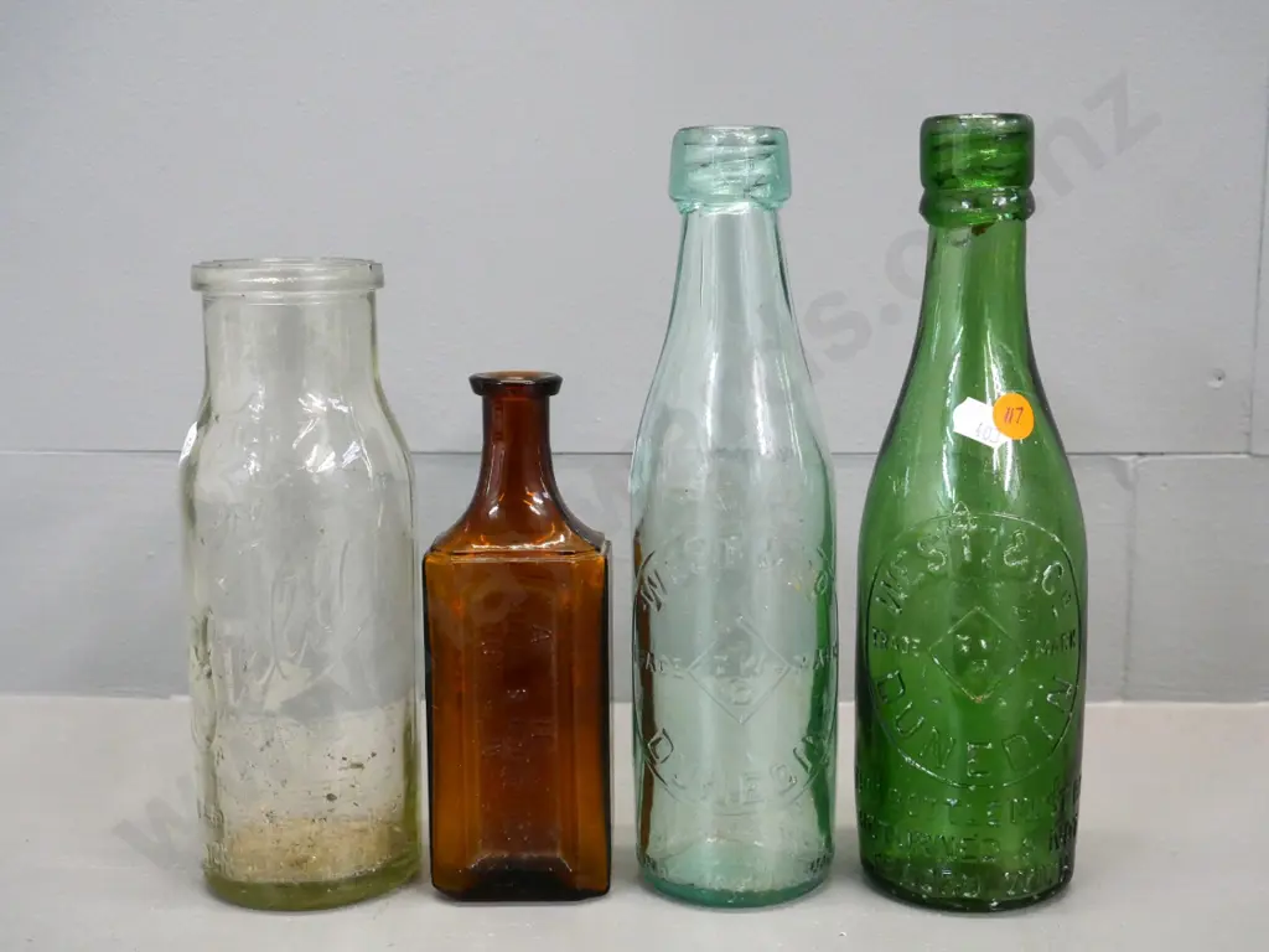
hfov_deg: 42.9
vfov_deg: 32.9
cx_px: 634
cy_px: 476
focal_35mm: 44
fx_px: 1613
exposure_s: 1/40
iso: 3200
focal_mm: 22
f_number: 7.1
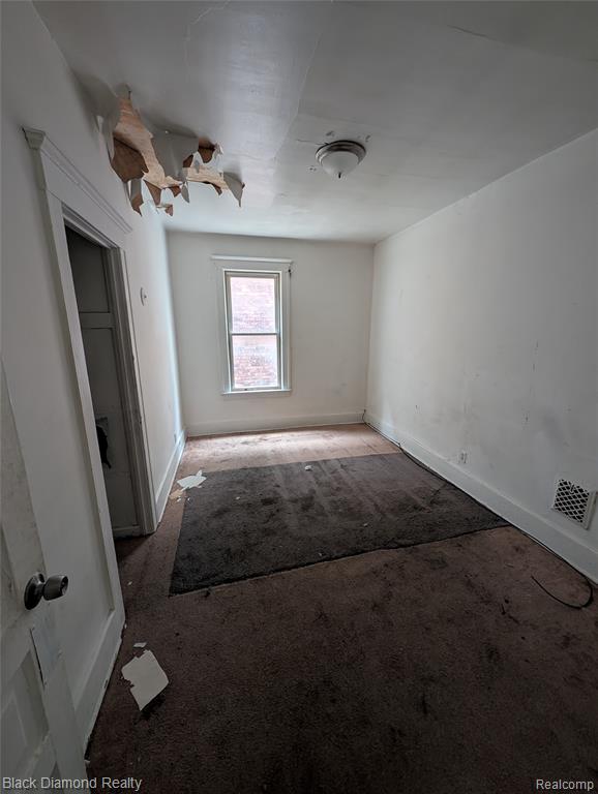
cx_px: 299
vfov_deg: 110.5
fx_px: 276
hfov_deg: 94.6
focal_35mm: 12
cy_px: 397
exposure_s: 1/23.8
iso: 208
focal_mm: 2.02
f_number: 1.7
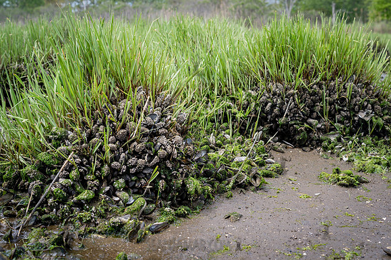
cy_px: 100
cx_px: 184
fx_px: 537
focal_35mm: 50
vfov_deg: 27.1
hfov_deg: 40.0
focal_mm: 39
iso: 80
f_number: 4.5
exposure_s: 1/250
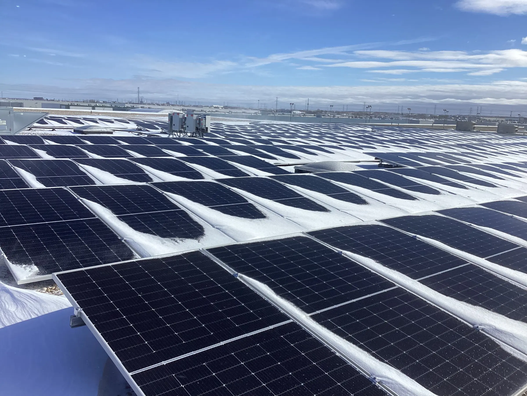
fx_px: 472
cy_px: 198
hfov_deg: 58.4
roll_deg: -2.1
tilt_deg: -12.0
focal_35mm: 31
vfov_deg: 45.4
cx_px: 264
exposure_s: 1/2809
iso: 25
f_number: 2.4
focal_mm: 3.3
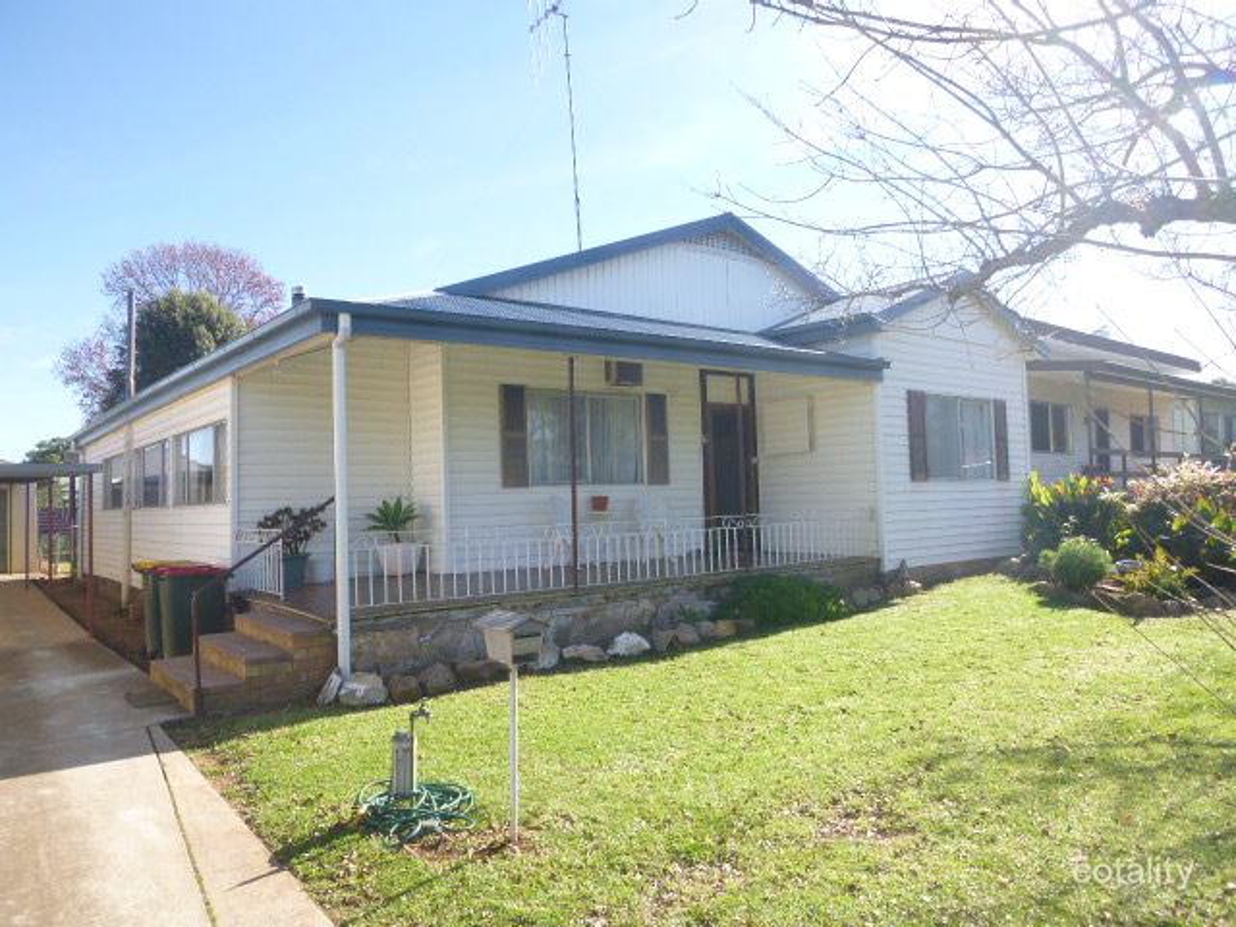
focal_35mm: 25
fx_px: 893
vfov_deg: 54.9
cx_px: 618
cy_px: 464
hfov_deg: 69.4
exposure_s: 1/200
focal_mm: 4.5
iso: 100
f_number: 3.9
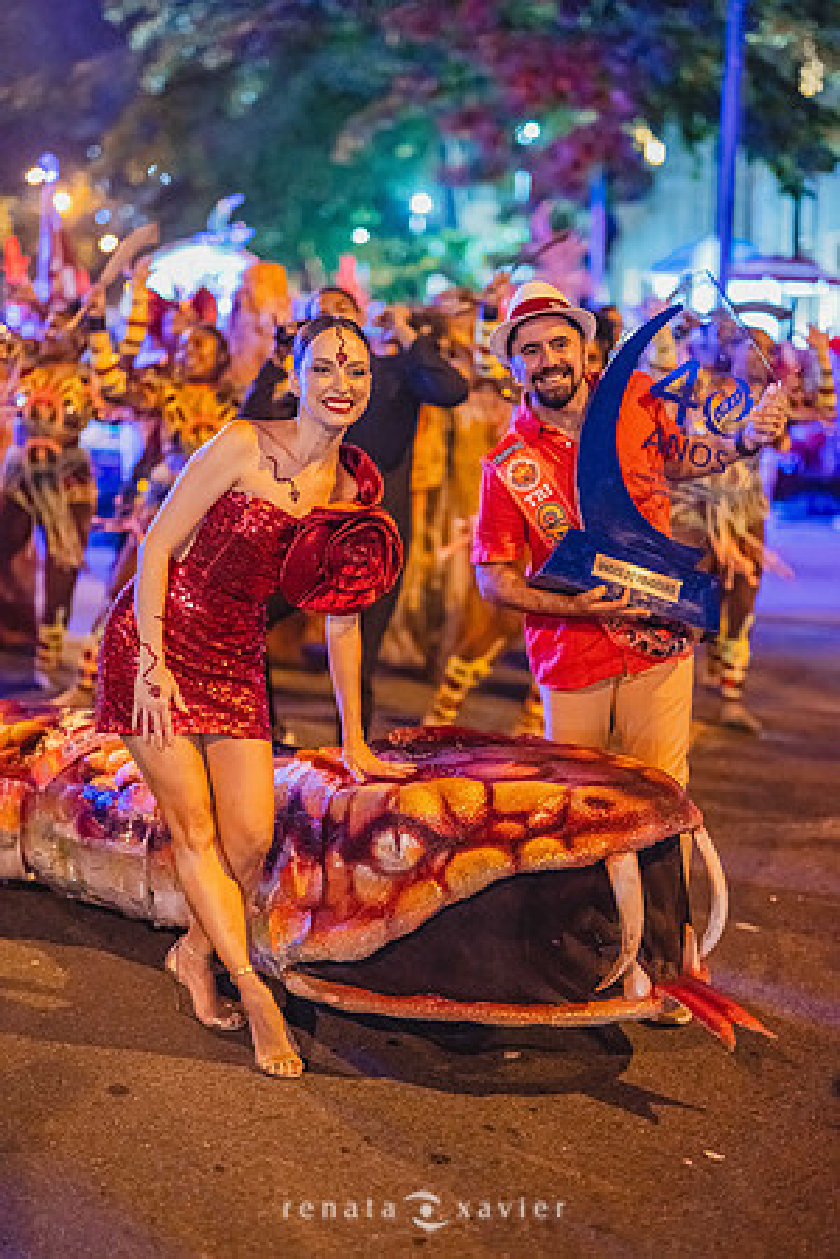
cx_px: 420
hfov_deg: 27.0
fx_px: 1750
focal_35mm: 50
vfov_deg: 39.6
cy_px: 630
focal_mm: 50
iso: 6400
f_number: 1.2
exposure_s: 1/200
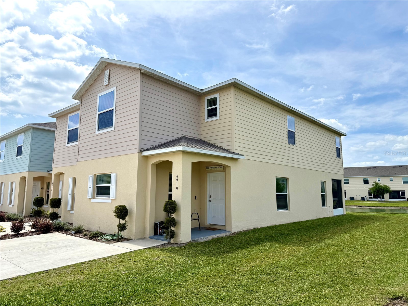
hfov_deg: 71.6
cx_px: 204
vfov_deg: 56.8
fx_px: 283
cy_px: 153
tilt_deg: +9.1
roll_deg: -0.2
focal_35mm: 24
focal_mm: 6.76
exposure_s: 1/7353
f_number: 1.78
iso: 80
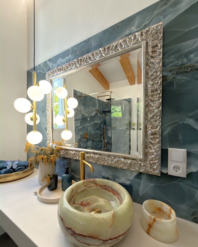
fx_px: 110
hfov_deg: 84.0
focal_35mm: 15
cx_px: 100
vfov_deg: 96.7
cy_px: 131
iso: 50
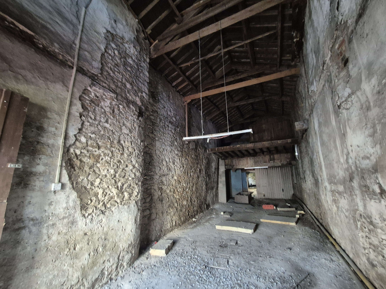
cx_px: 193
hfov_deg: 106.2
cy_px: 144
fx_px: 145
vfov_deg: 89.9
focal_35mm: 13
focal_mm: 2.2
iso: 1250
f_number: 2.2
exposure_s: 1/25
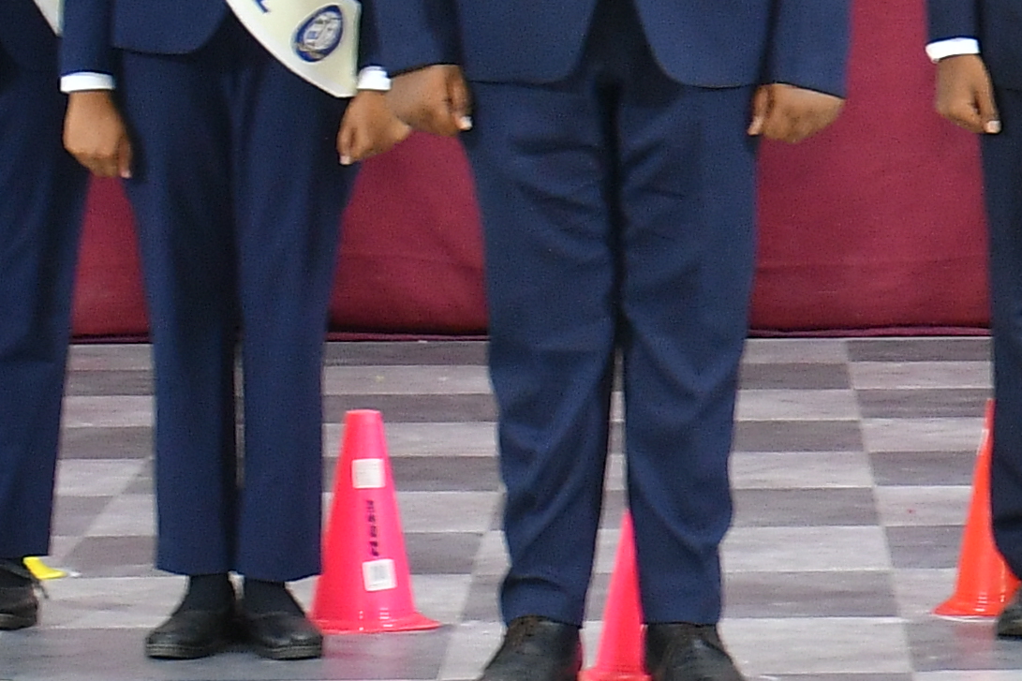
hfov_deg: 8.0
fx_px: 6954
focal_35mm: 245
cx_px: 2031
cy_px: -481
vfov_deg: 5.5
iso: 800
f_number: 5
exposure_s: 1/100
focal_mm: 32
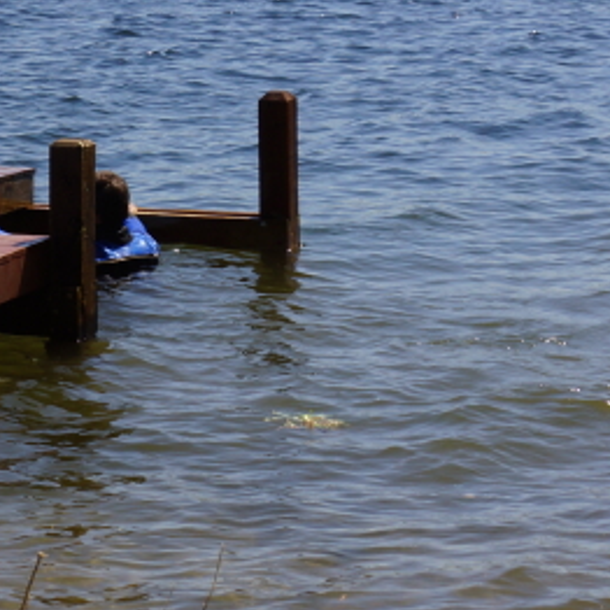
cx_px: -305
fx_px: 2911
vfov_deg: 11.9
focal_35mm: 146
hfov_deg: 11.5
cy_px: 79
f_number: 9
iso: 100
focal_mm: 30
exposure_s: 1/80
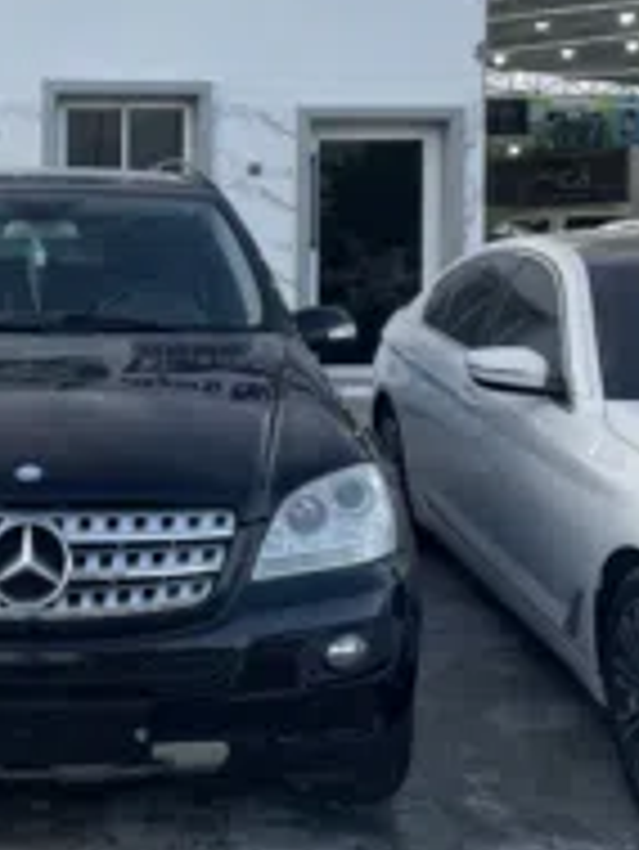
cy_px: 292
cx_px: 40
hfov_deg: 25.6
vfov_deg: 34.6
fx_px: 1352
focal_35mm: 55
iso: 32
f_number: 1.6
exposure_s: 1/321
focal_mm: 4.2
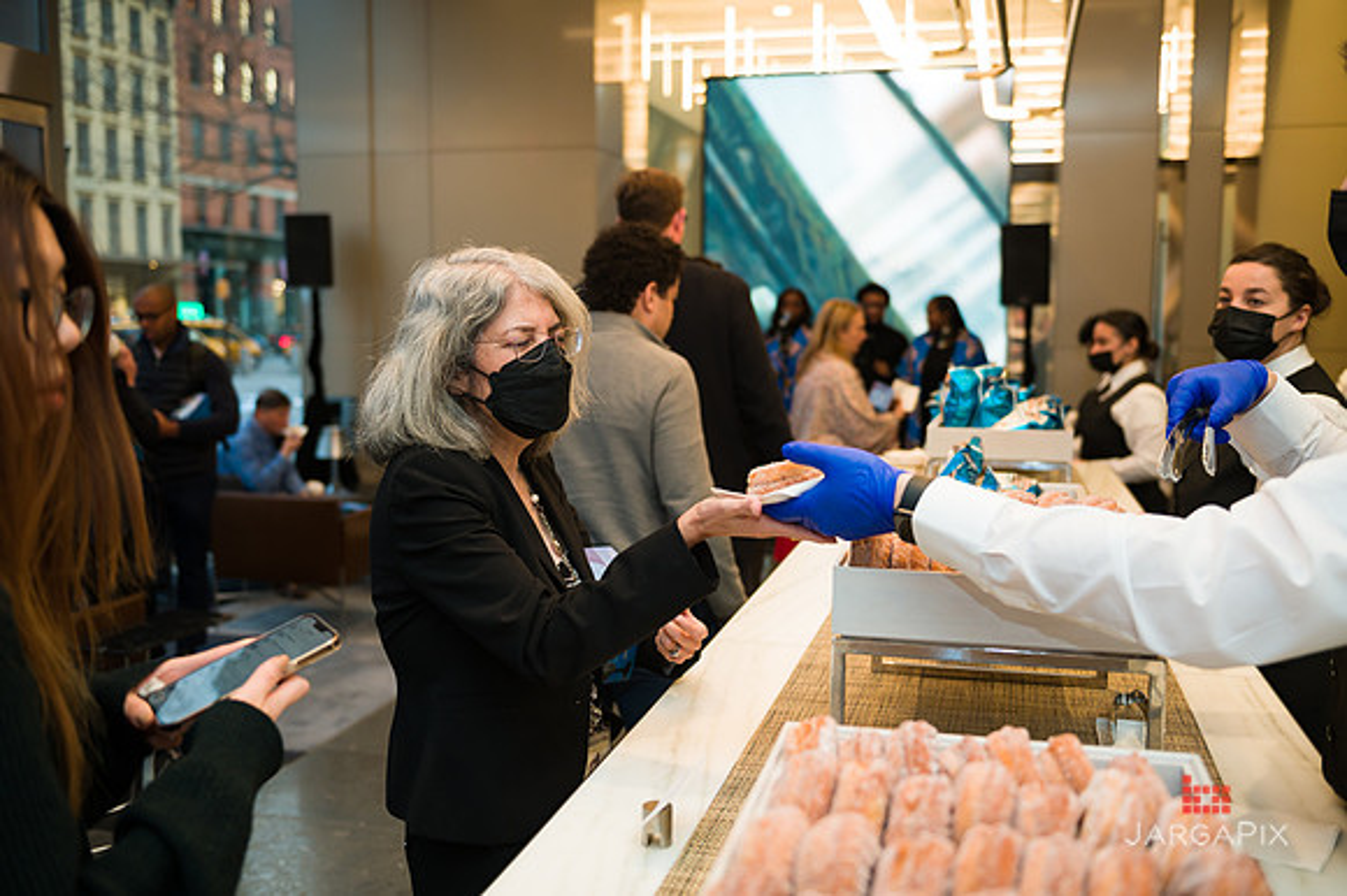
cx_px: 674
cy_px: 448
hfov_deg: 55.8
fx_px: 1271
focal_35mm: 34
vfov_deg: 38.8
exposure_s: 1/200
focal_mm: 34
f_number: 3.2
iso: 400
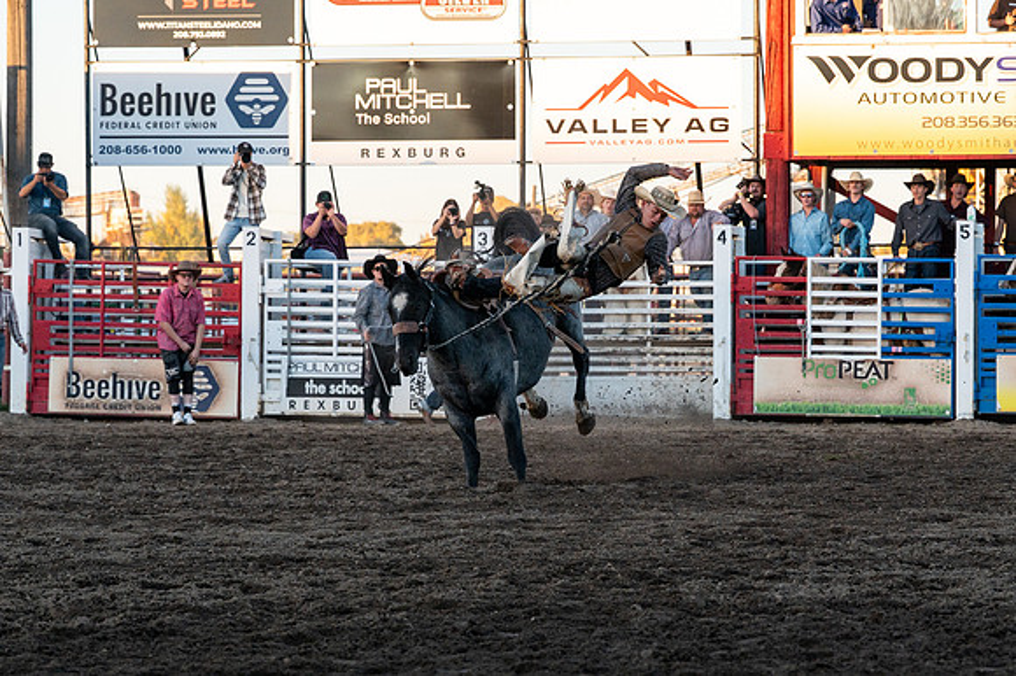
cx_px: 608
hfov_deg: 14.1
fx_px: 4102
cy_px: 357
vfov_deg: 9.4
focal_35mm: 145
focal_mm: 99
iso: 640
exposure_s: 1/1250
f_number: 5
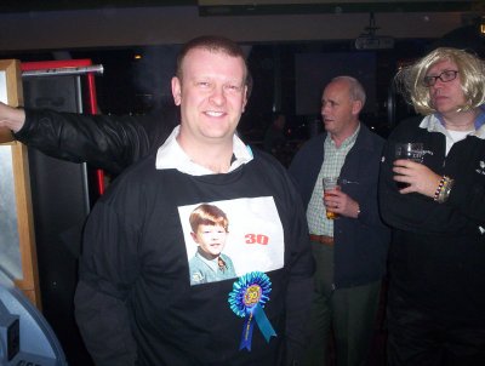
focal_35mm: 38
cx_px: 242
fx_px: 534
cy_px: 183
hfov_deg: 48.9
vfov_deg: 37.9
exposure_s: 1/60
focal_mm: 4.99
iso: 140
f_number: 4.5
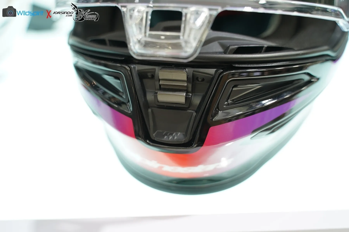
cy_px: 116
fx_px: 281
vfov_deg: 45.0
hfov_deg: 63.7
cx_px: 174
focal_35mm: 29
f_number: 3.5
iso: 250
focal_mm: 29
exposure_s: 1/60
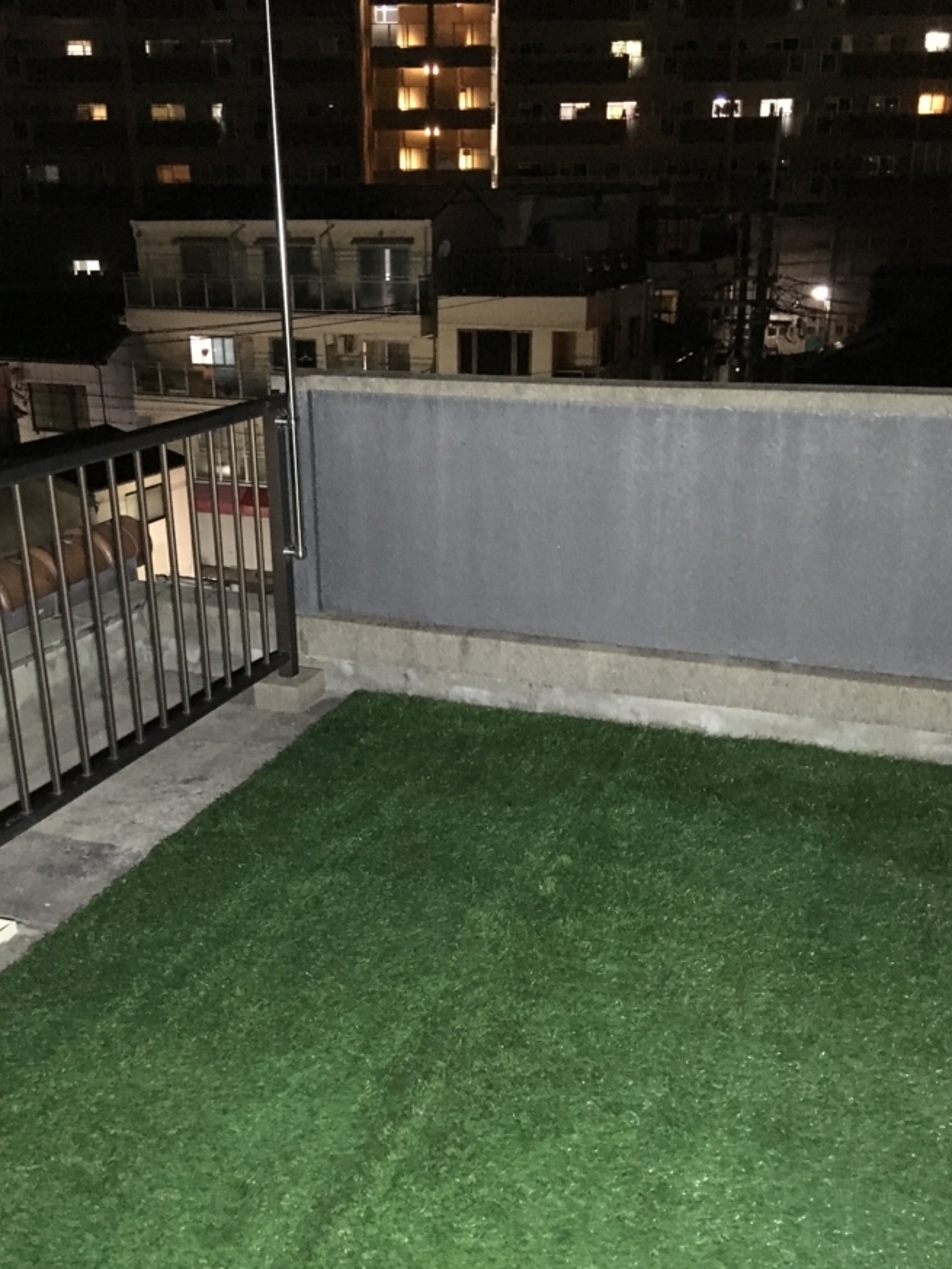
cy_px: 696
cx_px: 439
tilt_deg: -22.0
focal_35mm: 34
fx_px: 1246
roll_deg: +0.2
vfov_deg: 53.9
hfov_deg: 41.8
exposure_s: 1/15
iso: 640
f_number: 2.2
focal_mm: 4.15
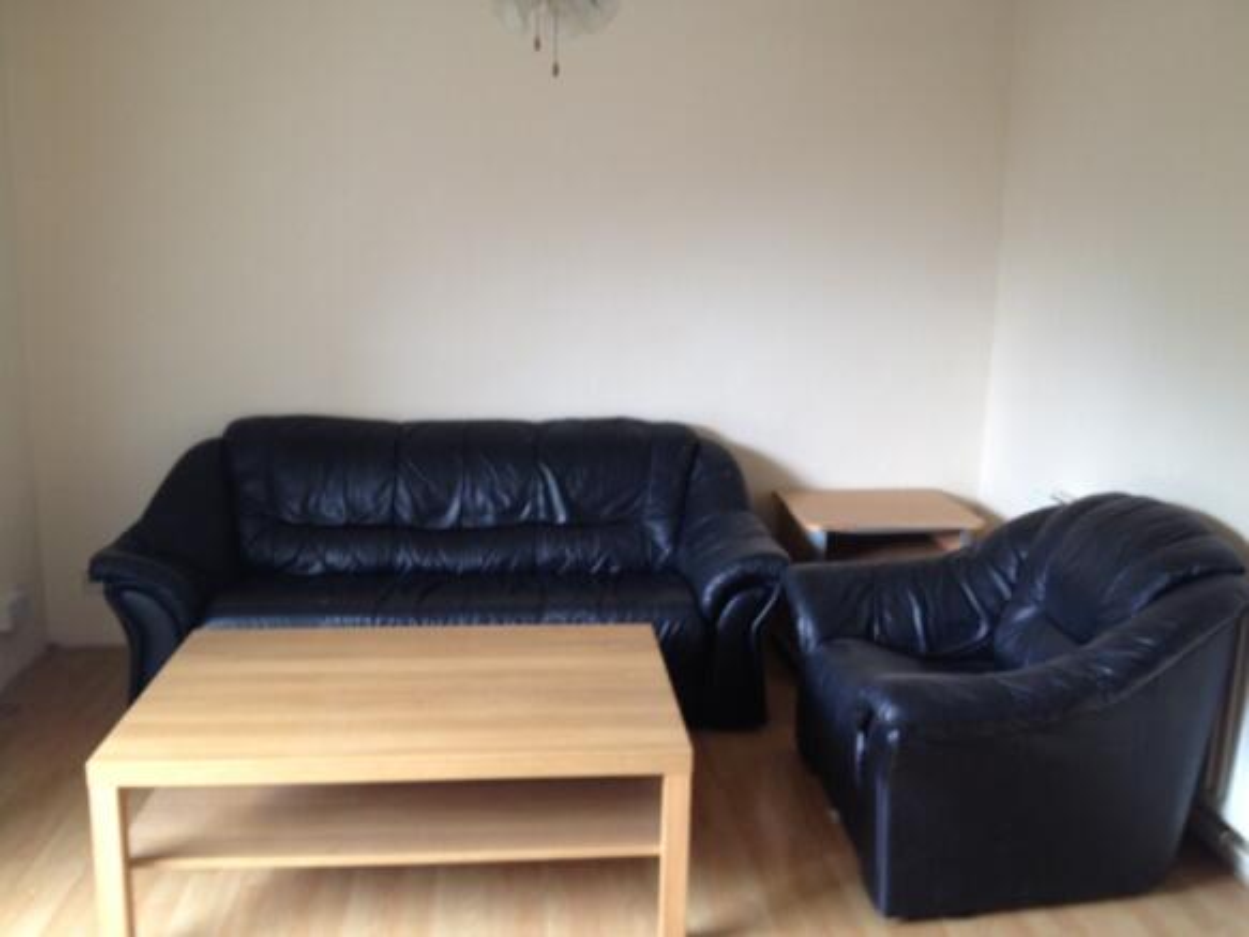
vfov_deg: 40.7
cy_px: 468
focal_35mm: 35
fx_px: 1263
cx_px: 624
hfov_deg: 52.6
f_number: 2.4
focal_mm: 4.28
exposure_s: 1/20
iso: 80
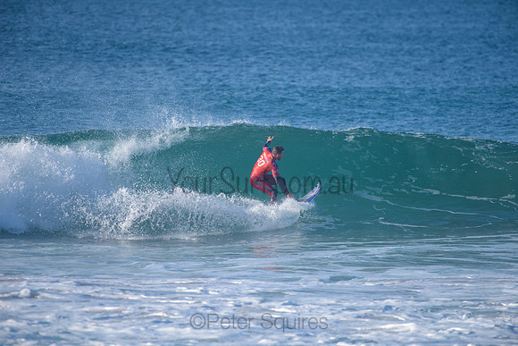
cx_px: 259
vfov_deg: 2.7
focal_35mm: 517
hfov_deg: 4.0
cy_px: 173
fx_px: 7446
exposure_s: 1/2000
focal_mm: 500
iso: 320
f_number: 5.6
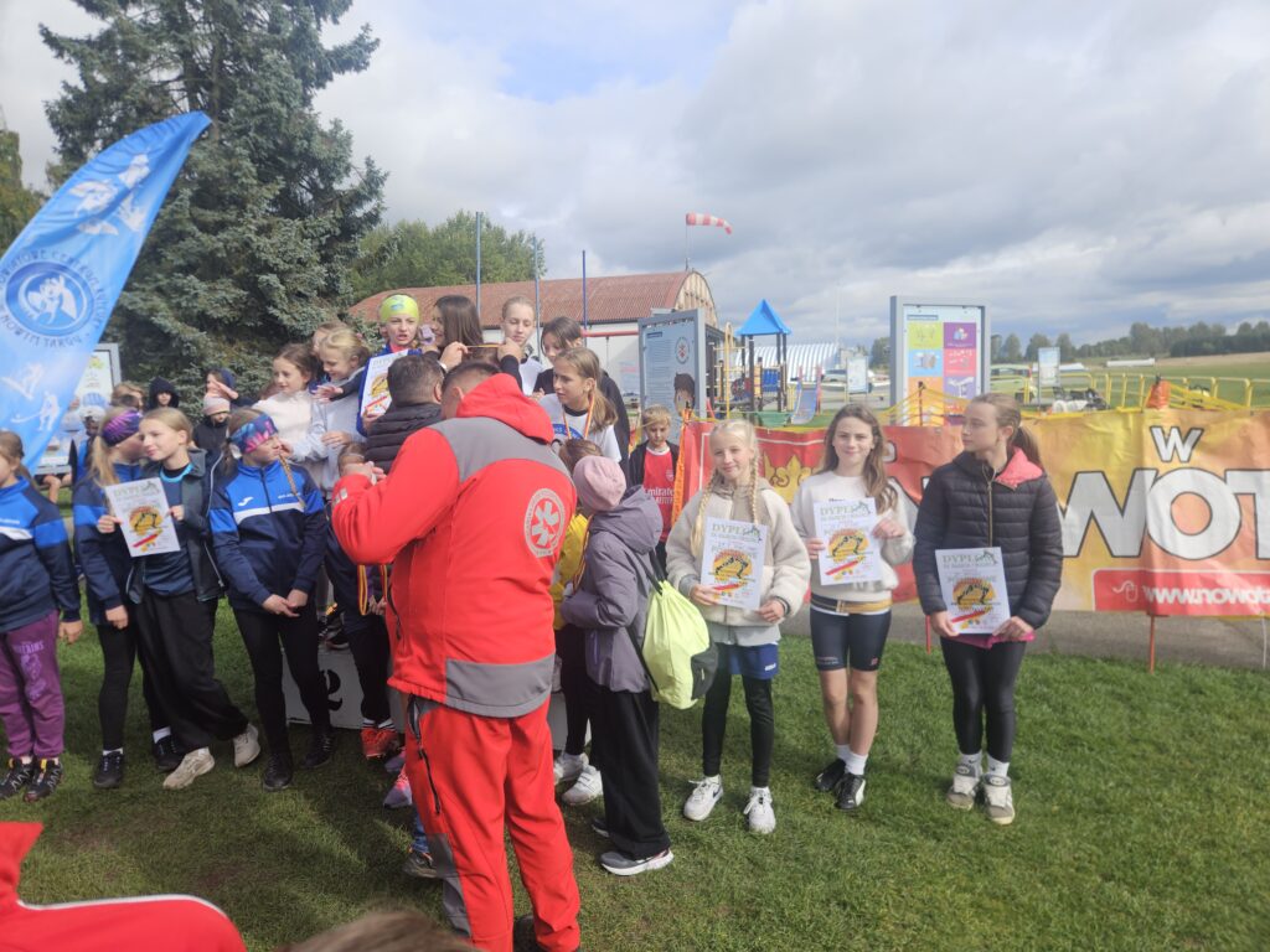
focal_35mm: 23
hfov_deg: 73.9
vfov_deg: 58.9
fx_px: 844
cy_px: 476
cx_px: 635
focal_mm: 5.4
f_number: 1.8
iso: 25
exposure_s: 1/1005
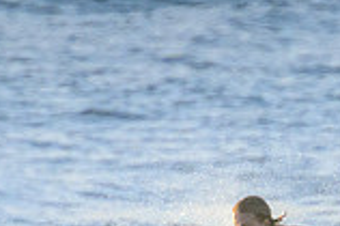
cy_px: 373
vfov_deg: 0.5
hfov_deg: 0.7
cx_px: 269
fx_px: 27700
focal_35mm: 2936
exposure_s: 1/2000
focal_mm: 800
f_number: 11
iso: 2000
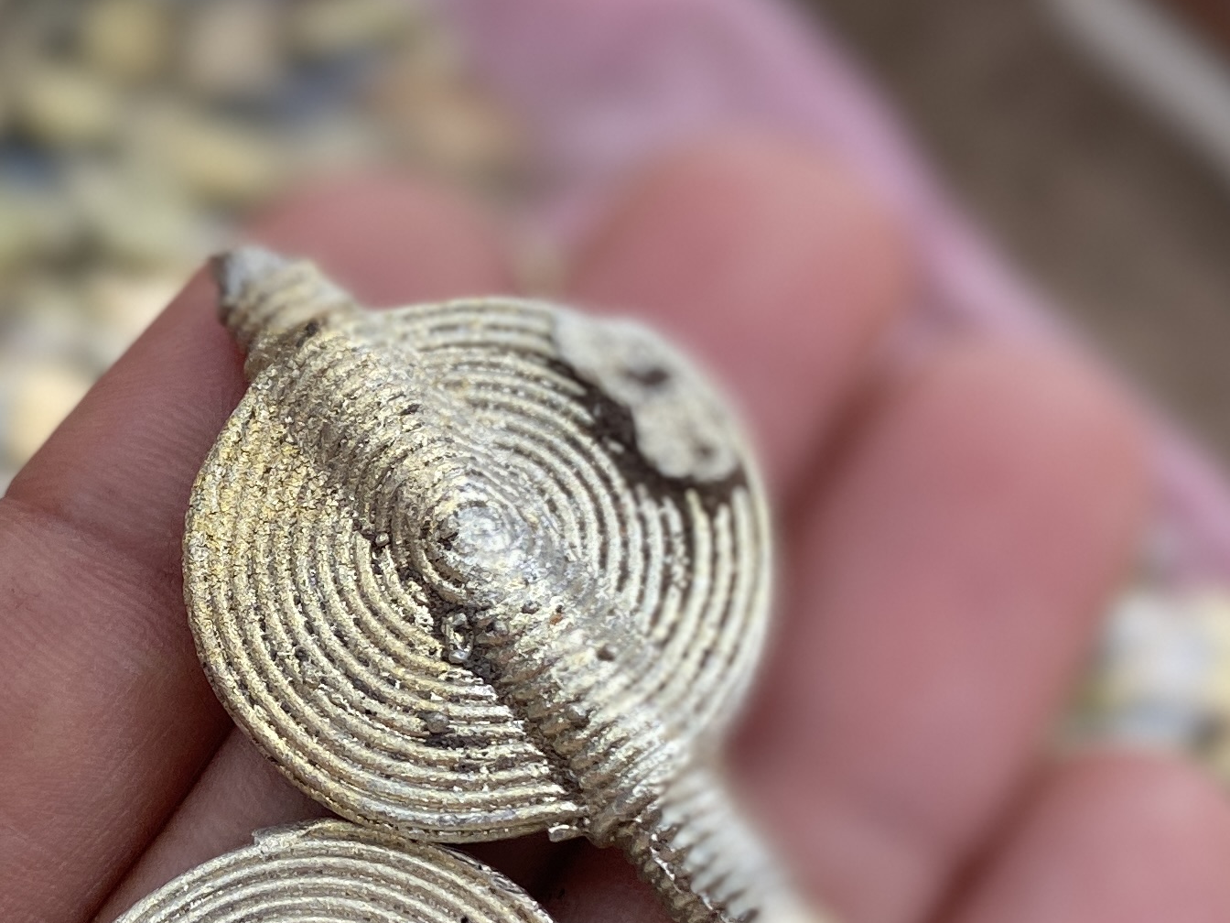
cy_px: 706
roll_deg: +0.7
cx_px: 234
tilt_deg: -43.2
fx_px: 2772
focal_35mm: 78
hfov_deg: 24.6
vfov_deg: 18.8
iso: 32
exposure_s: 1/412
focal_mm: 4.25
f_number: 1.8
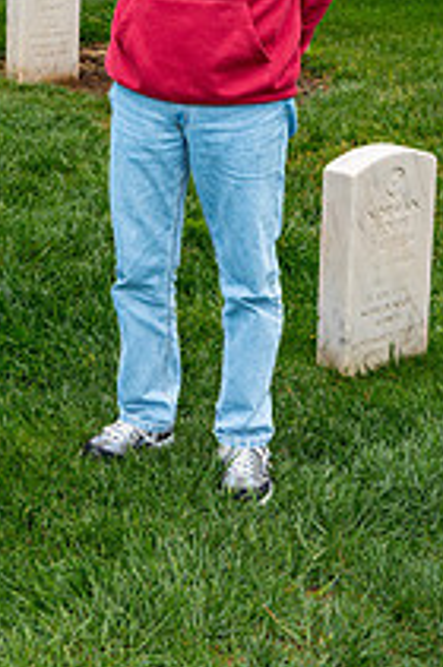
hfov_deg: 14.4
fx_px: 1741
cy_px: 66
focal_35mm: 94
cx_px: 93
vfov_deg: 21.2
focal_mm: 44
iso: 180
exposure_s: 1/100
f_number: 6.3
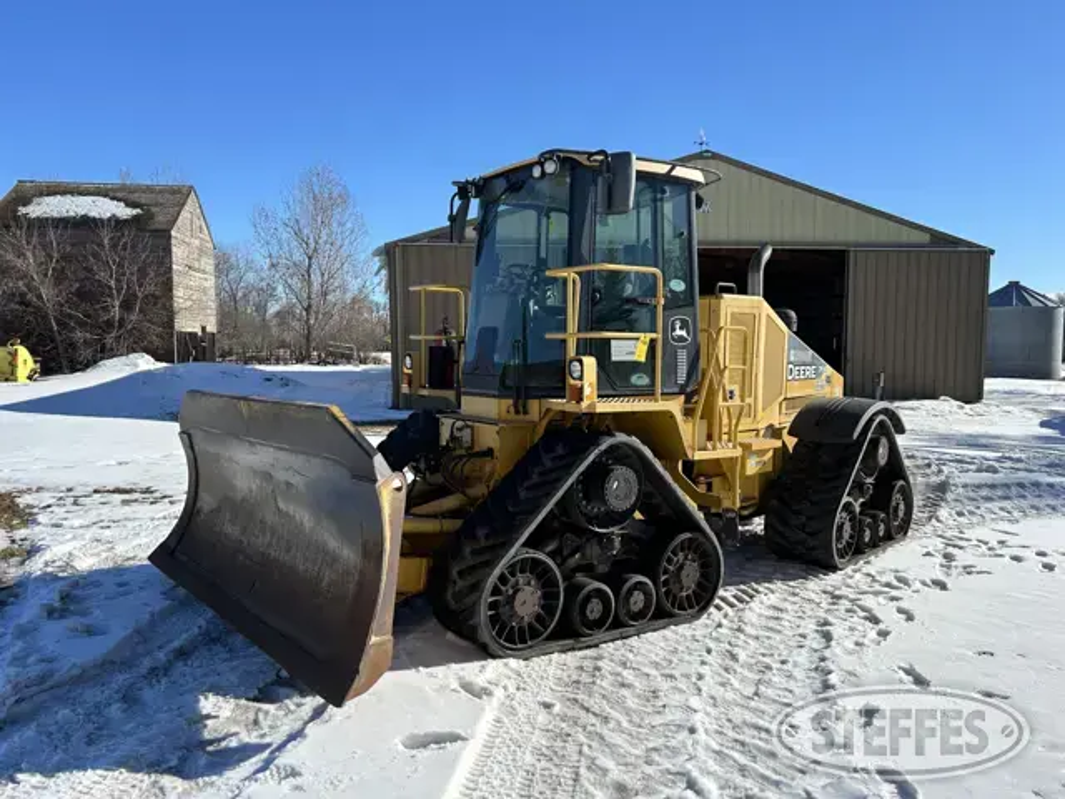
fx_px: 800
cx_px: 532
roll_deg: +0.4
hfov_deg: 67.3
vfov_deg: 53.1
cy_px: 400
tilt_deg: -5.6
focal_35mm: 26
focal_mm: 5.7
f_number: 1.5
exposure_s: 1/4630
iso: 50
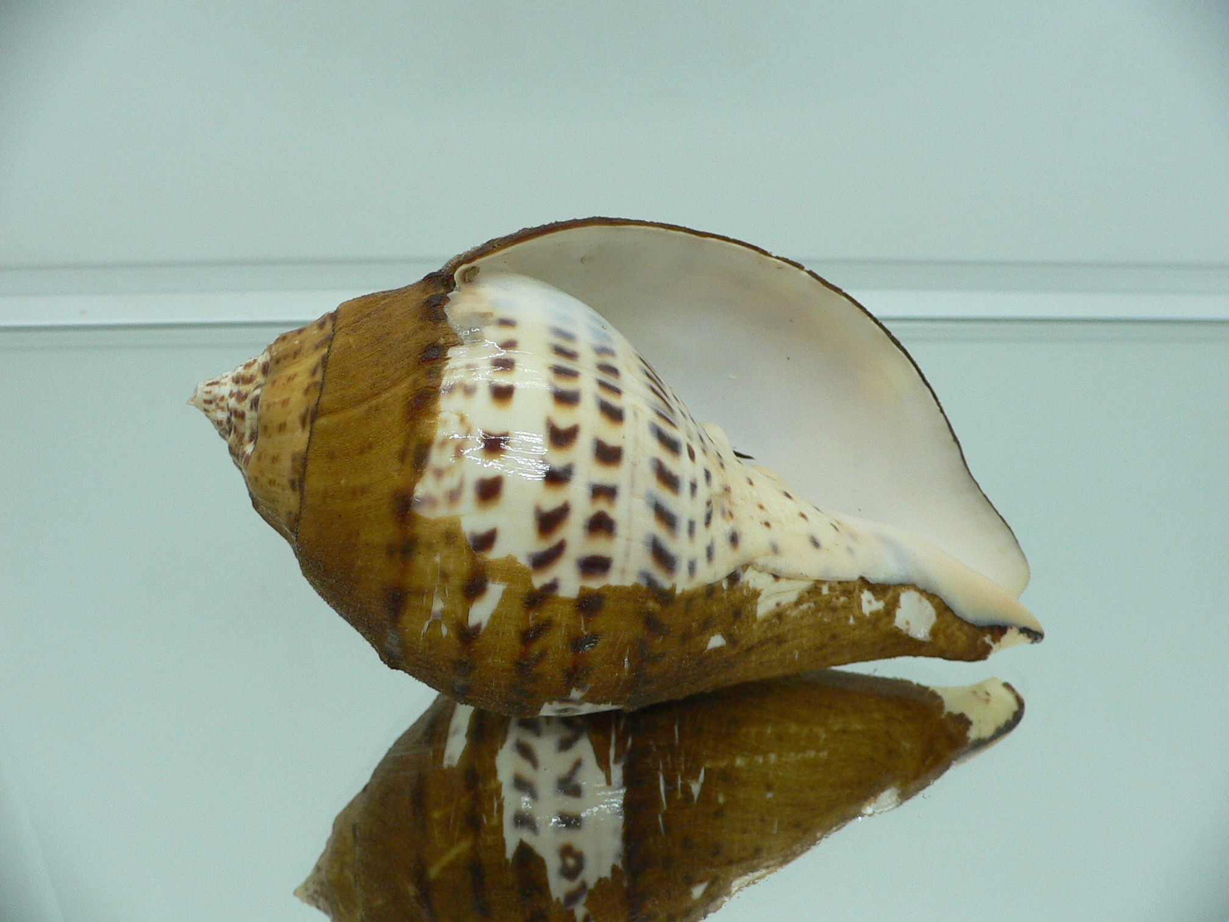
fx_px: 1243
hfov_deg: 52.6
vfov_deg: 40.7
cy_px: 461
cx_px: 614
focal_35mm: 35
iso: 150
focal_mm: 4.6
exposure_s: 1/60
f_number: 2.8
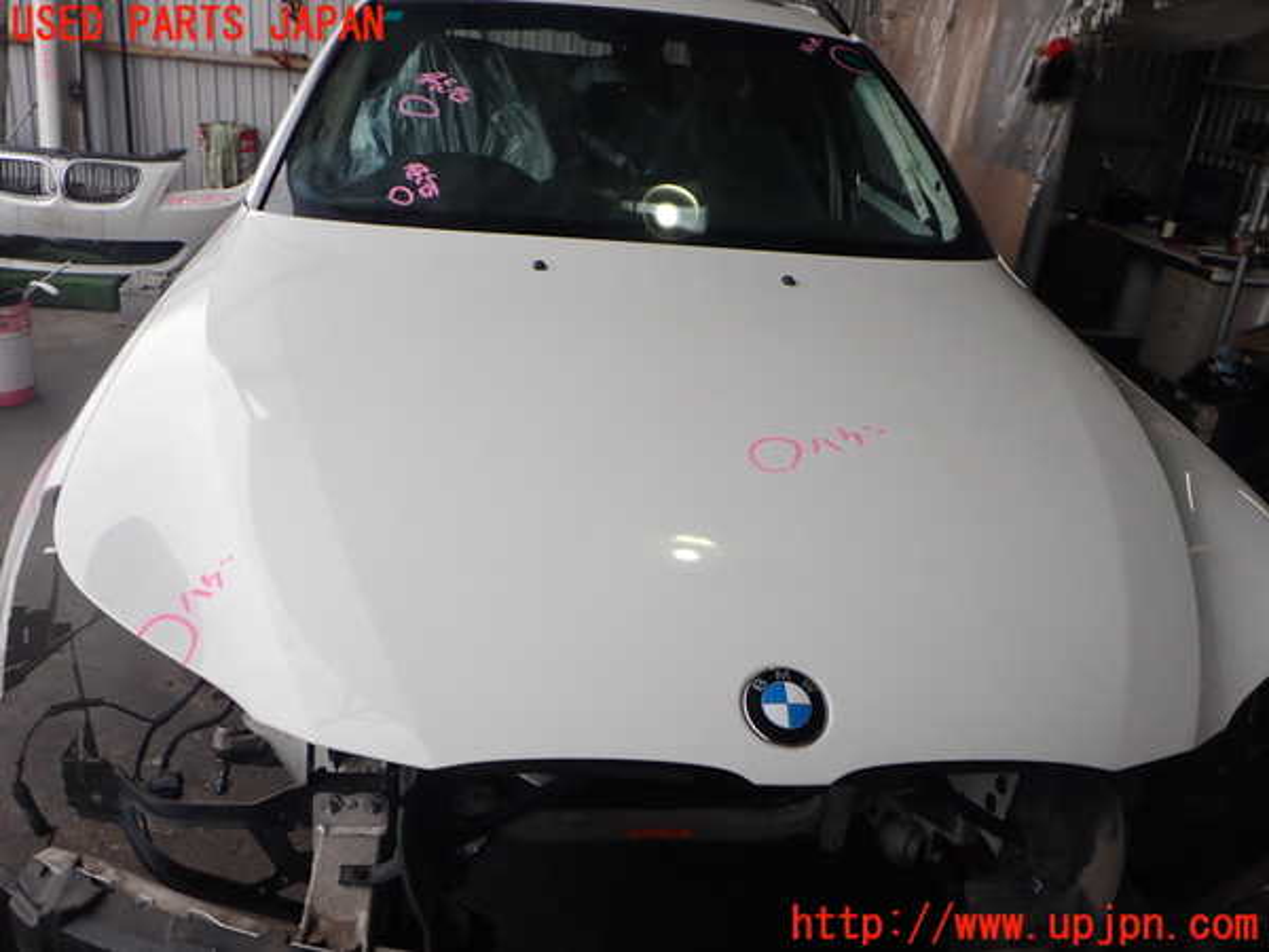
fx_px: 1100
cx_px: 634
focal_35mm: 30
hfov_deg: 60.0
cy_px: 476
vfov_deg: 46.8
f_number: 3.2
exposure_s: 1/200
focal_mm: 5.4
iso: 100
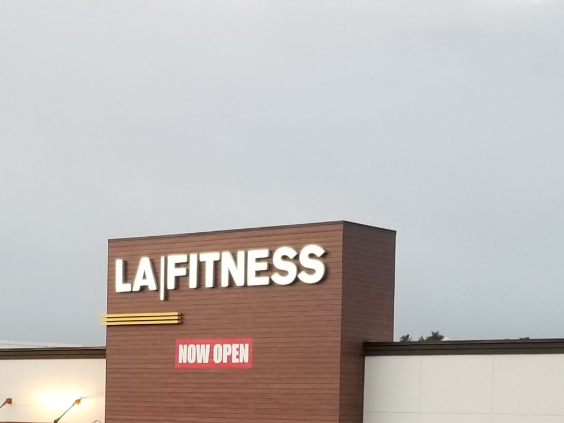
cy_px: 386
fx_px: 1092
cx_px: 208
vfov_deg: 21.4
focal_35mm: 67
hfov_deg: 28.8
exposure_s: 1/50
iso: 160
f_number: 1.7
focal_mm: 4.3
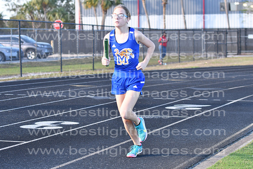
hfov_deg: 19.5
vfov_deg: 13.0
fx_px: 738
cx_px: 126
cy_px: 84
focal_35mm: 105
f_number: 4
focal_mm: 70
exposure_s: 1/400
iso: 250
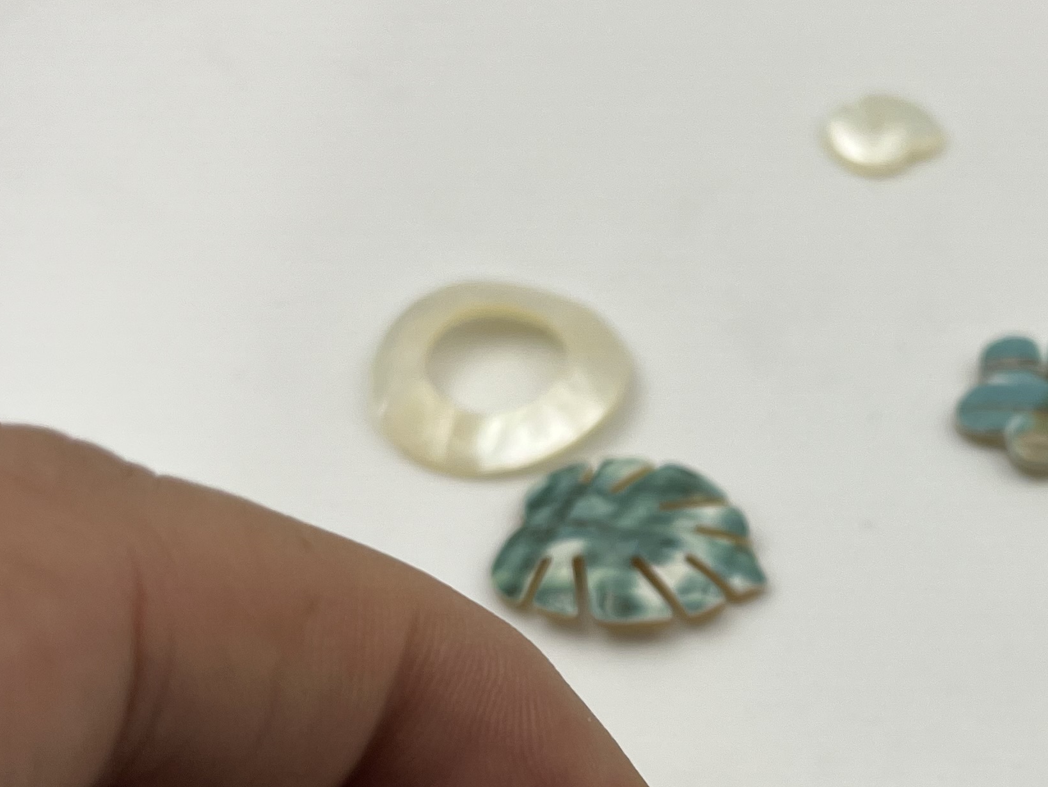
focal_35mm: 64
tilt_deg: -49.6
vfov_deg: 22.8
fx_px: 1938
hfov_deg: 29.5
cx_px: 854
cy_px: 573
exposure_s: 1/878
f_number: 1.6
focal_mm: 5.1
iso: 50
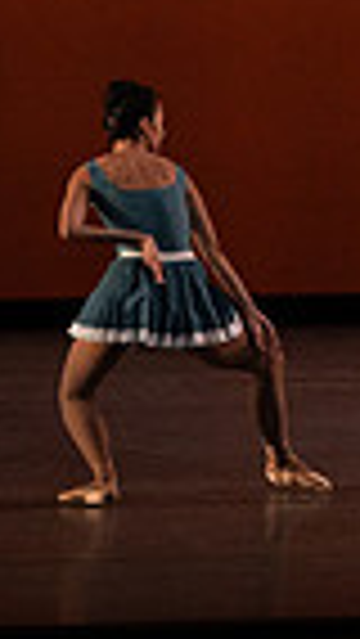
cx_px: 1143
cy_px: -97
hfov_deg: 1.7
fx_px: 11916
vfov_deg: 3.1
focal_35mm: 703
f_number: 9
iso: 5000
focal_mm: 164
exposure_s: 1/400
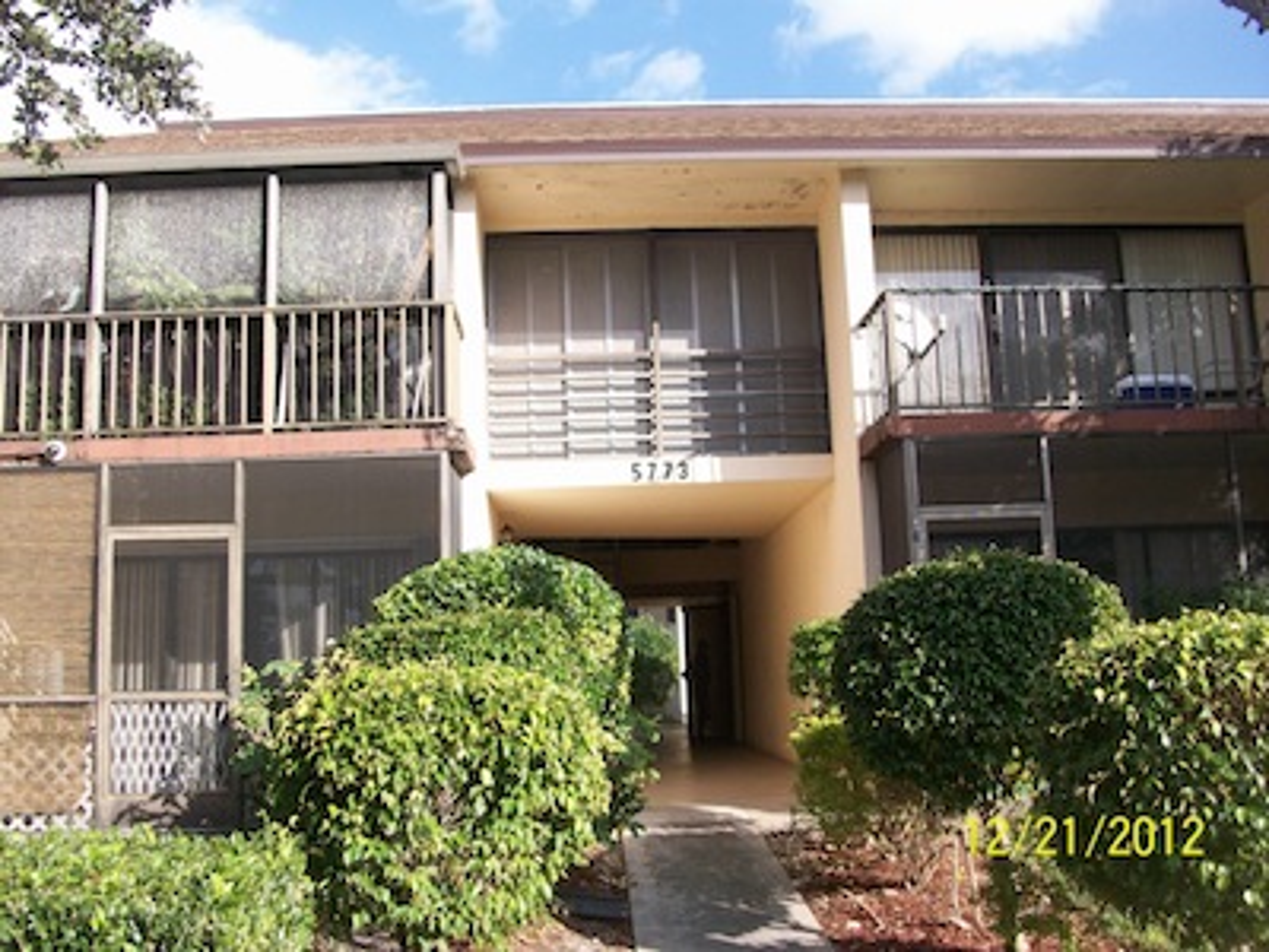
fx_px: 1246
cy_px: 476
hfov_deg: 54.0
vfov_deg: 41.8
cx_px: 634
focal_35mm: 34
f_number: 2.8
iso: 64
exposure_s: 1/444
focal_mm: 5.7
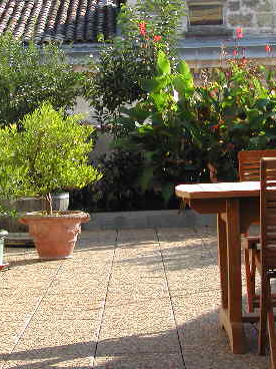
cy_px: 136
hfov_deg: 22.2
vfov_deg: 29.3
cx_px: 121
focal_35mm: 66
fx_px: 702
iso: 100
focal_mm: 14.2
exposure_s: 1/304
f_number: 3.7
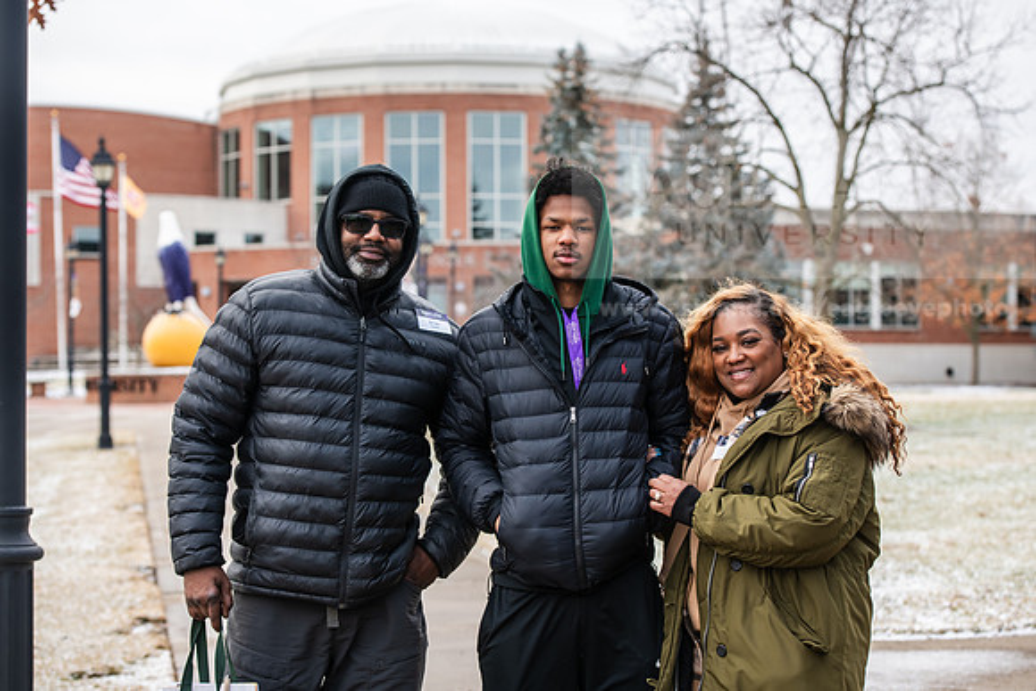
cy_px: 346
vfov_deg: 17.5
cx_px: 518
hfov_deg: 26.0
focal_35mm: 78
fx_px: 2245
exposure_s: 1/400
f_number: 5
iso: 320
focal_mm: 78
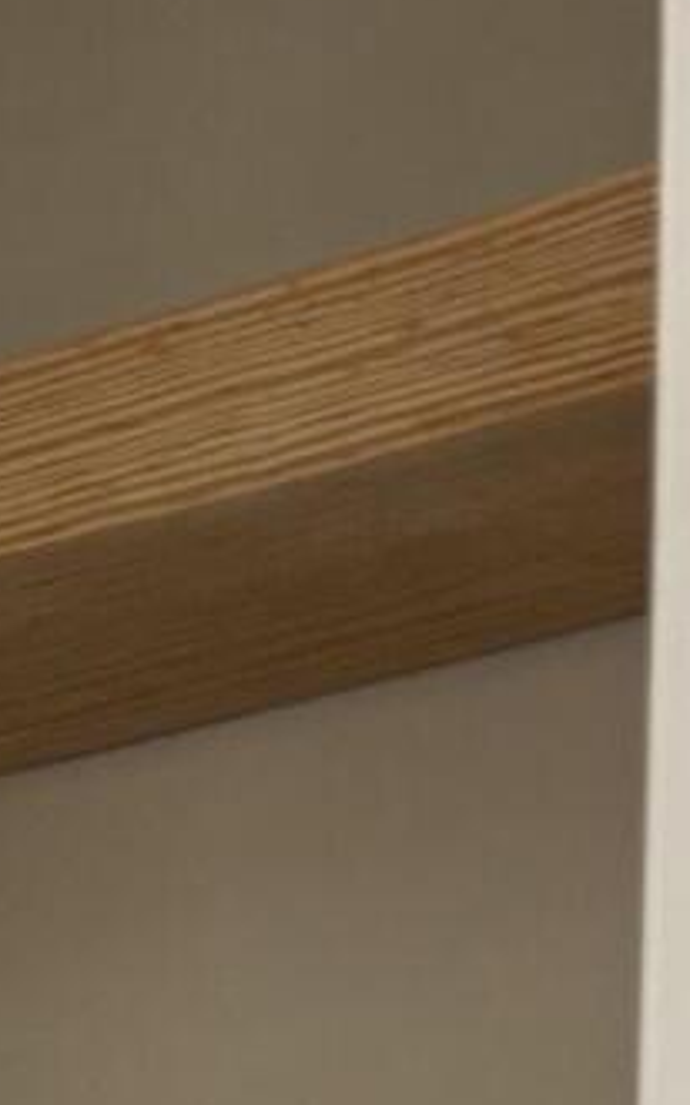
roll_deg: +2.2
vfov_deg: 9.7
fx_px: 5029
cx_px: -757
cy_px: 3295
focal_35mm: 167
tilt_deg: -14.6
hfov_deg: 7.5
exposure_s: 1/98
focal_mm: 5.96
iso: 125
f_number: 1.6
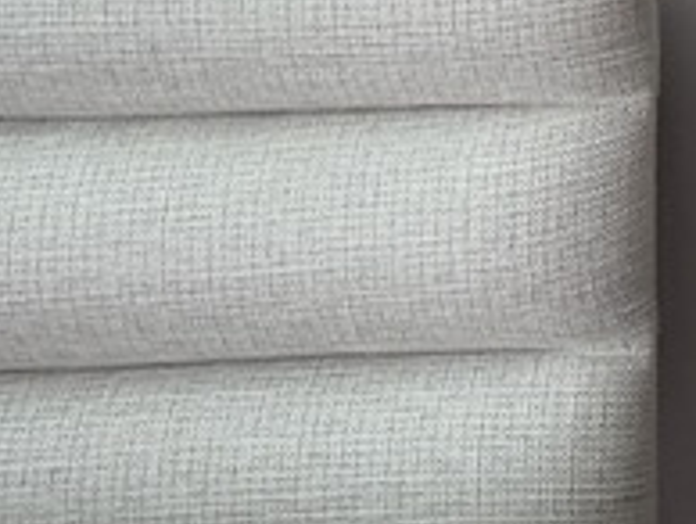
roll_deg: -1.5
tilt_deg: -8.9
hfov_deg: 10.9
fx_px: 3181
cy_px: -764
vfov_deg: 8.5
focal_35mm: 158
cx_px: 1593
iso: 200
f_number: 1.78
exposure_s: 1/237
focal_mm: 6.76
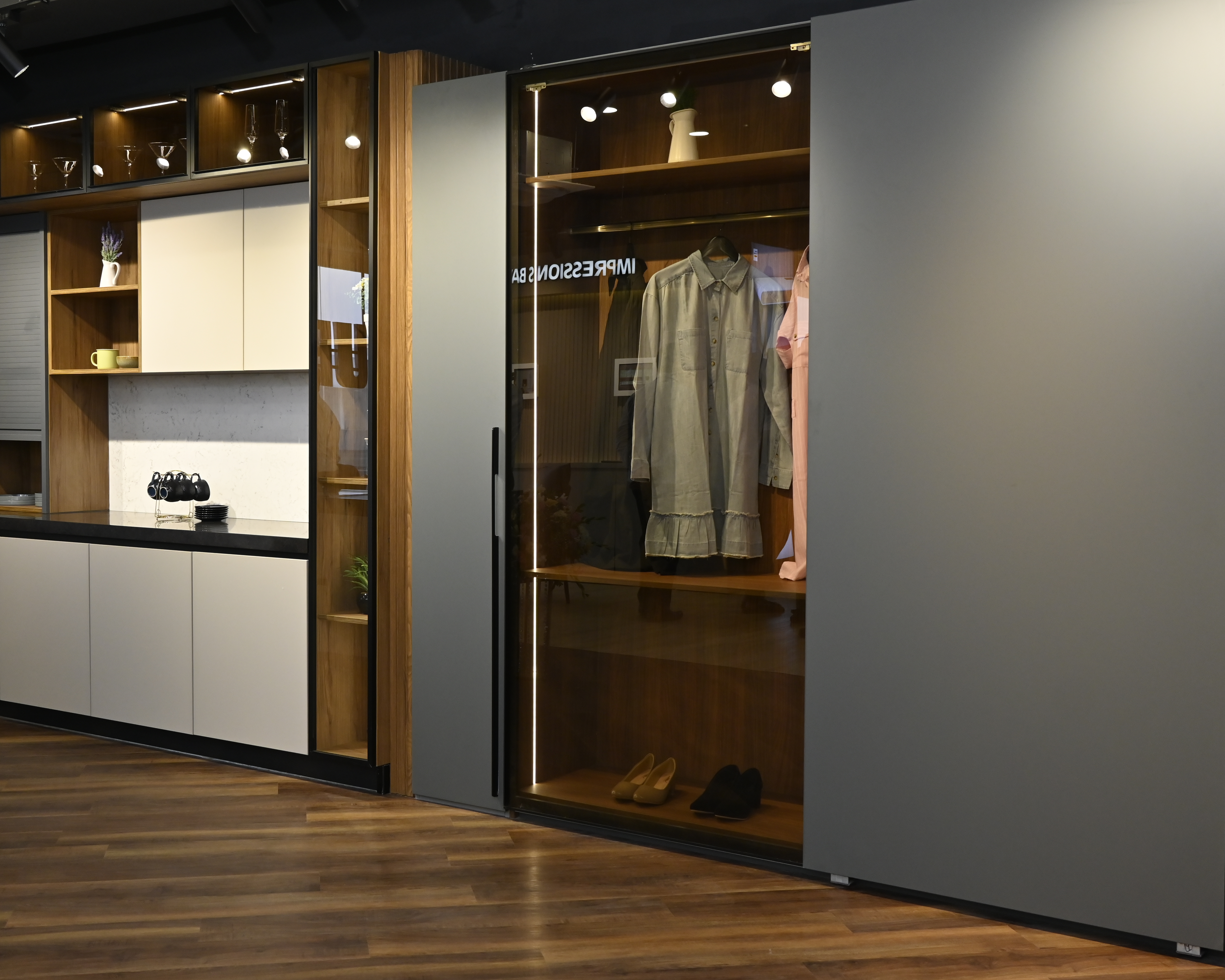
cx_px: 524
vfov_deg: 36.5
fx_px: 1487
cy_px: 485
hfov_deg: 44.7
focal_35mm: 41
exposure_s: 1/160
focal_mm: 24
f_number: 4
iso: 500
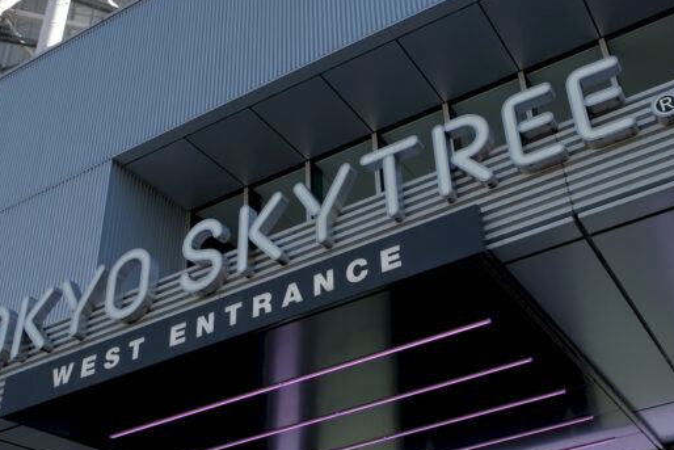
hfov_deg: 46.0
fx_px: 787
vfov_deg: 31.9
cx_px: 416
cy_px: 241
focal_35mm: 42
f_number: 7.1
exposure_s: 1/250
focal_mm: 18
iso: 250
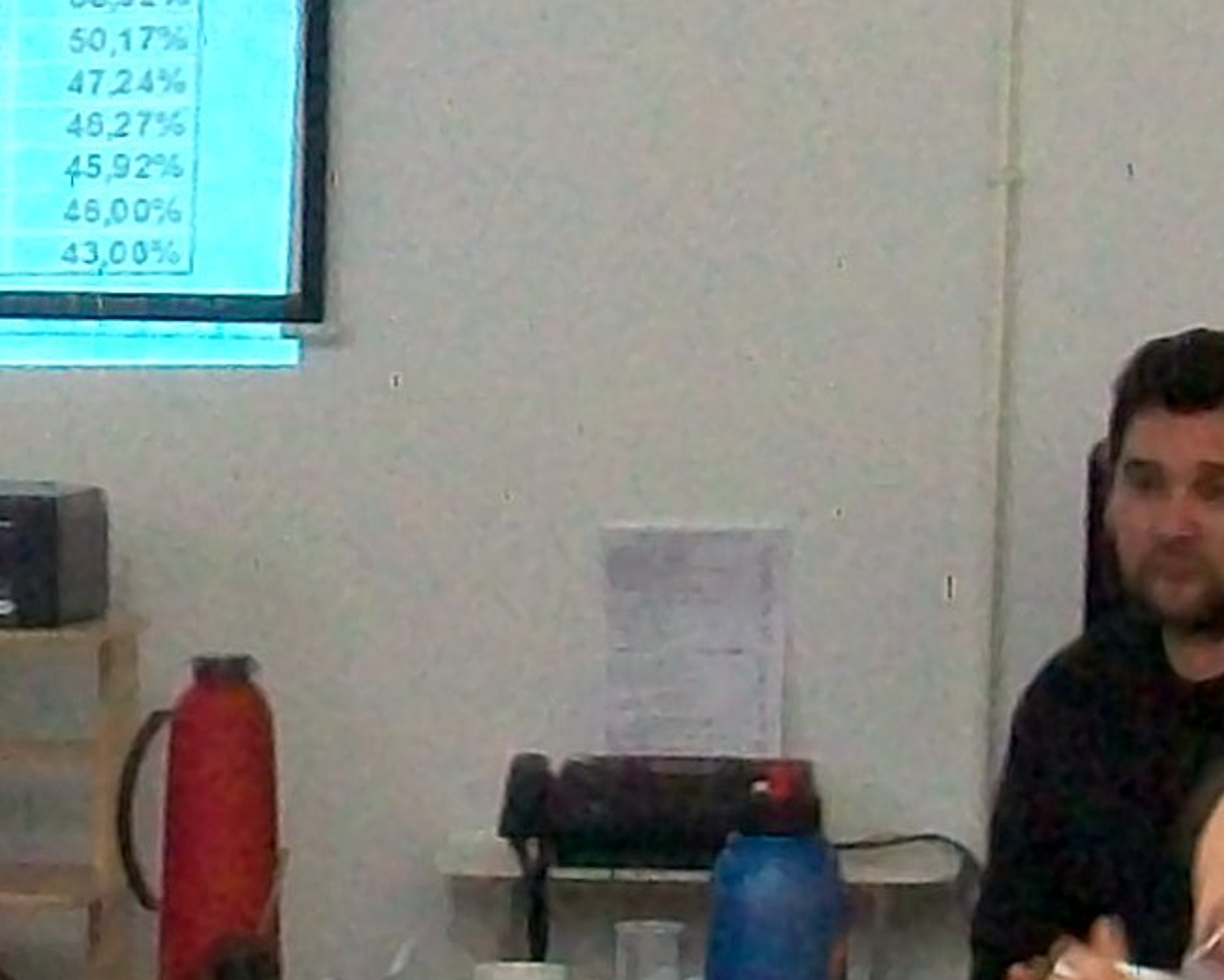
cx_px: -603
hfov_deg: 10.0
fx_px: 6776
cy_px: 1269
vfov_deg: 8.2
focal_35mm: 187
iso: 160
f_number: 2.7
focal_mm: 6
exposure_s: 1/15
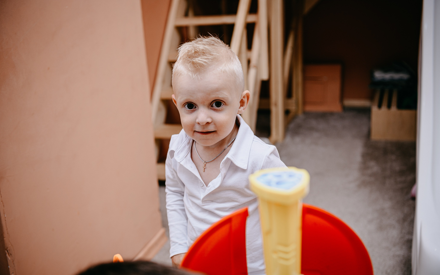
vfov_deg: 28.0
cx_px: 220
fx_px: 552
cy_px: 143
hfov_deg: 43.5
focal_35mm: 46
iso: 125
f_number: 3.2
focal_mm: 45
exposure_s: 1/160
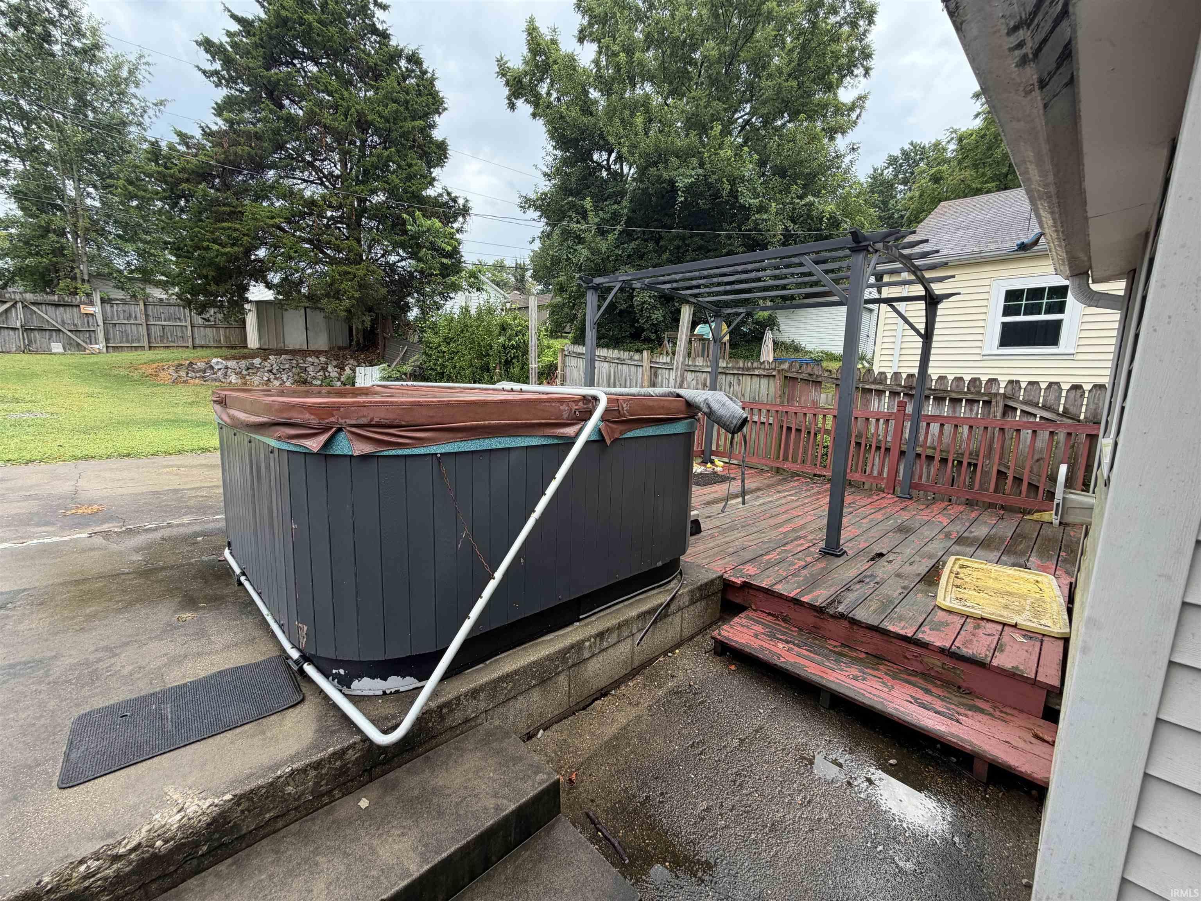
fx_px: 486
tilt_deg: -7.3
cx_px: 600
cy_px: 450
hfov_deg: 102.1
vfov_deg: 85.7
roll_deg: -1.7
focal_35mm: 14
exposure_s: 1/165
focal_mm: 2.22
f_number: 2.2
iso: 40
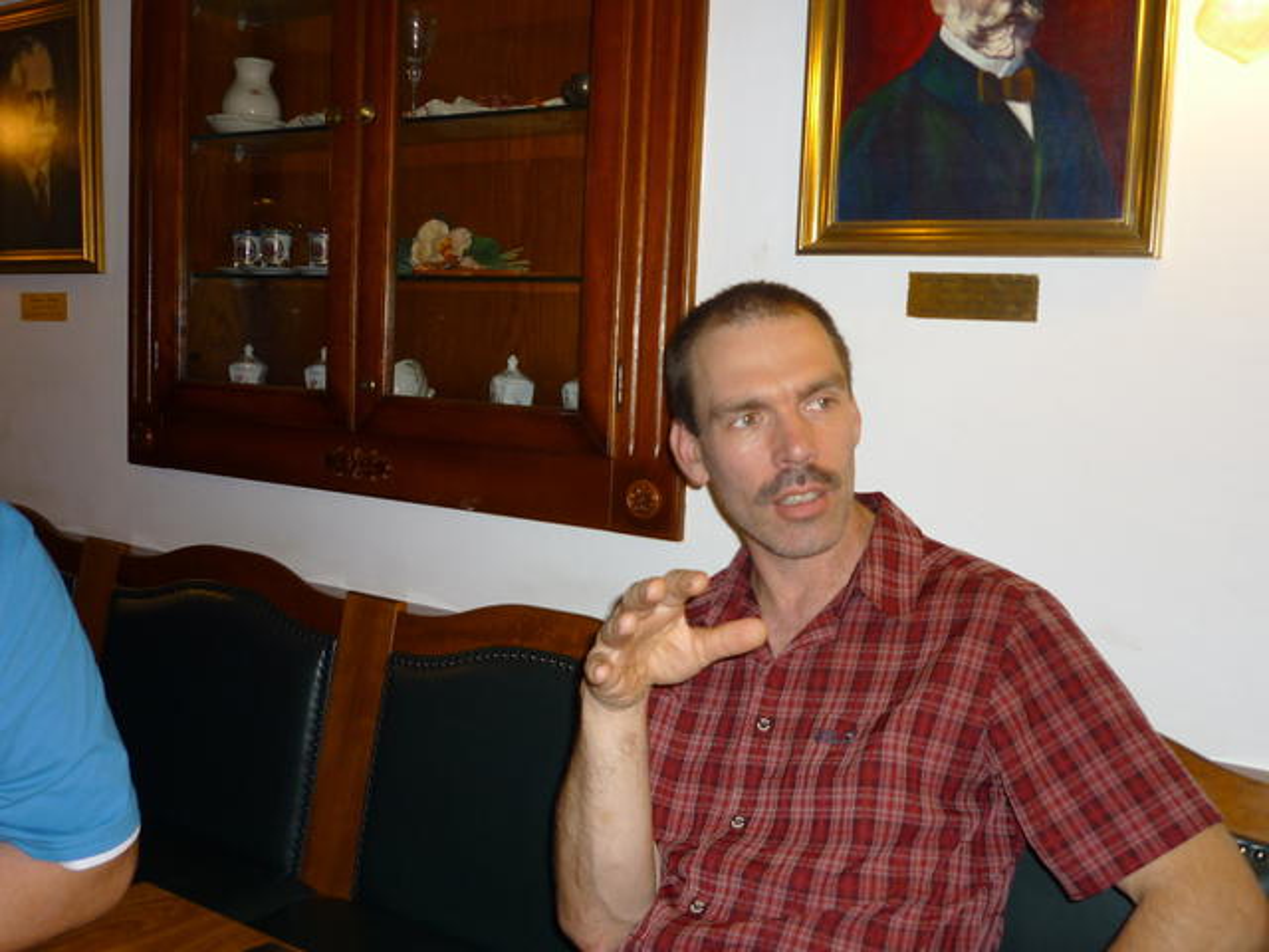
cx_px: 634
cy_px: 476
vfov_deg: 42.9
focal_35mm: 33
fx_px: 1210
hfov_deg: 55.4
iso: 100
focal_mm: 5.5
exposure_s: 1/60
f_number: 2.8
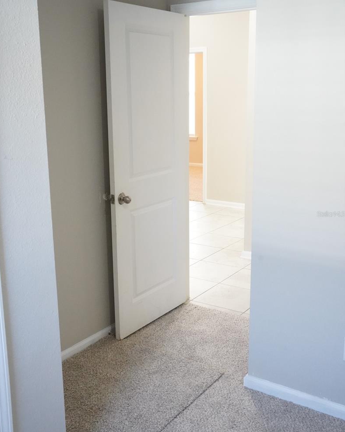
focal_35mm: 40
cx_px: 171
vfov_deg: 45.8
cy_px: 214
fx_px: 511
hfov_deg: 37.3
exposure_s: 1/60
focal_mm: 35
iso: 12800
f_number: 9
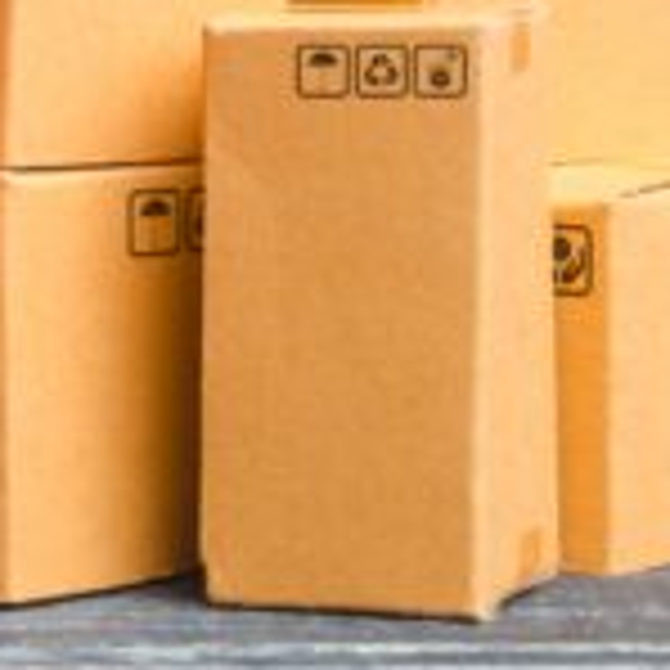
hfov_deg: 7.5
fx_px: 5041
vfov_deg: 7.5
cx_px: -189
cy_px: -223
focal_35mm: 230
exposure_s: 1/125
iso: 100
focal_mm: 35
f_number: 8
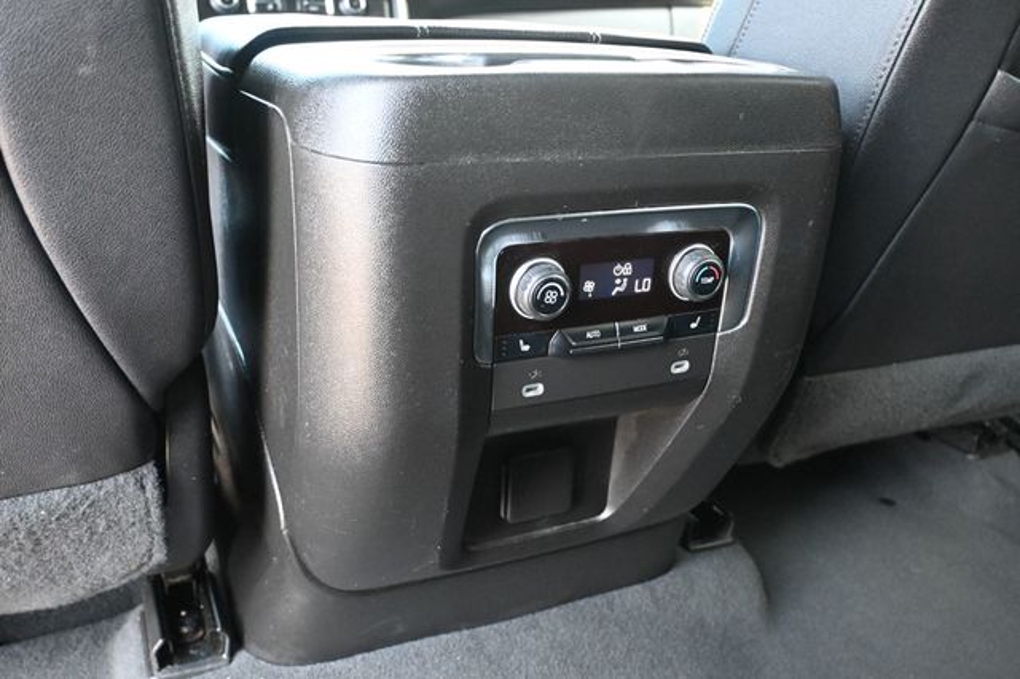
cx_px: 510
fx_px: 850
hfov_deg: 62.0
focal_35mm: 30
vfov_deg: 43.6
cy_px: 340
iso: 4500
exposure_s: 1/60
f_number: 3.8
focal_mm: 20
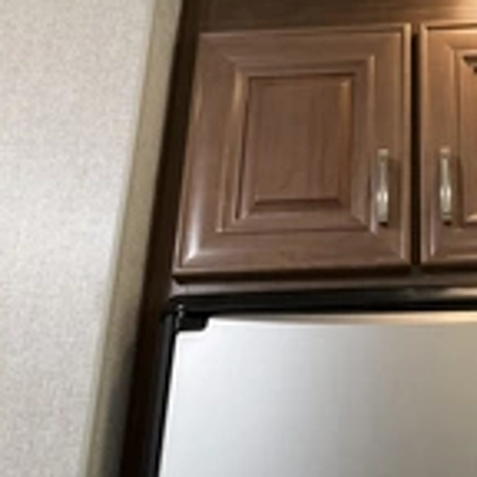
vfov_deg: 24.0
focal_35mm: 71
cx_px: 457
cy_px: 106
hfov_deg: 23.5
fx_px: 1107
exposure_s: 1/71
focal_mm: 3
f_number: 1.8
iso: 64
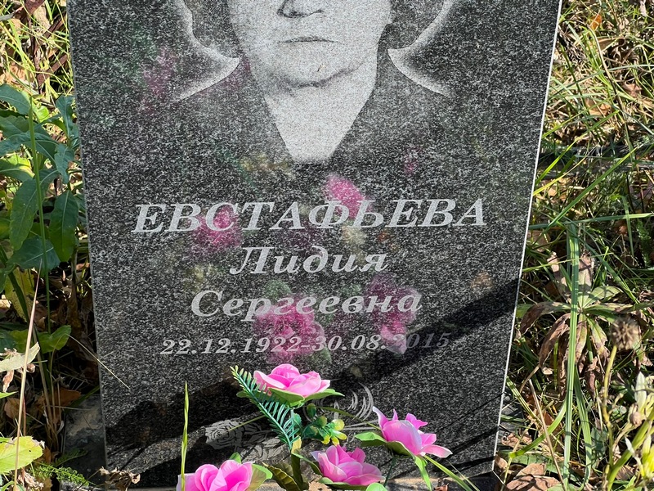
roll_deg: -2.1
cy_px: 246
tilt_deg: -37.3
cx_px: 327
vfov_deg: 19.1
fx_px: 1455
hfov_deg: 25.3
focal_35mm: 77
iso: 32
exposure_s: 1/268
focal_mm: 9
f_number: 2.8
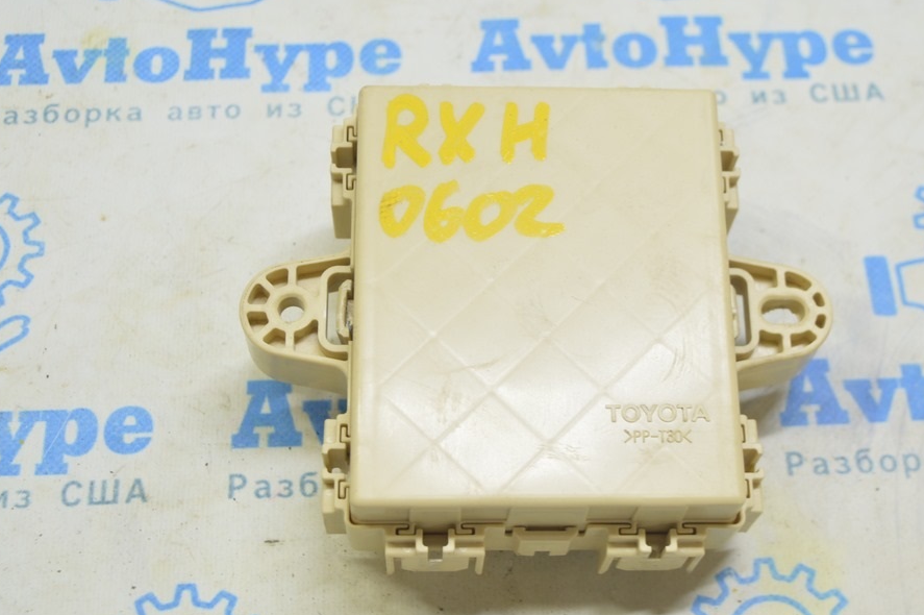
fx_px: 1554
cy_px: 309
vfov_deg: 22.4
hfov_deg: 33.1
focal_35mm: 61
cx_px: 501
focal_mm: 35
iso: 400
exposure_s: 1/20
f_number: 5.6
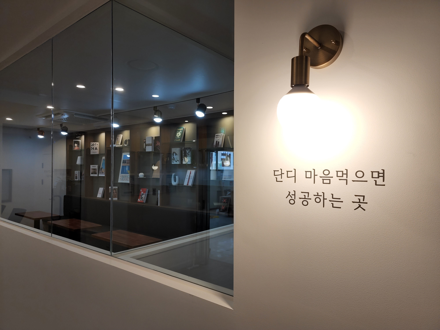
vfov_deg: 58.9
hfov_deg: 73.9
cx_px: 220
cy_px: 165
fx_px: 292
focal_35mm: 23
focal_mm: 6.4
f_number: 1.8
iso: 40
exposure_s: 1/120
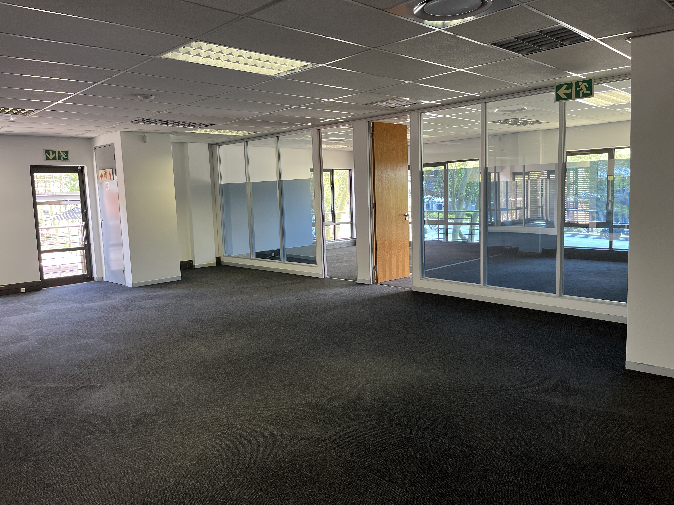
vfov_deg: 53.1
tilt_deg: -7.2
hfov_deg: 67.3
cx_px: 337
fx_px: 506
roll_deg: +1.6
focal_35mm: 26
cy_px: 252
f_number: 1.6
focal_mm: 5.1
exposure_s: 1/100
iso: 125
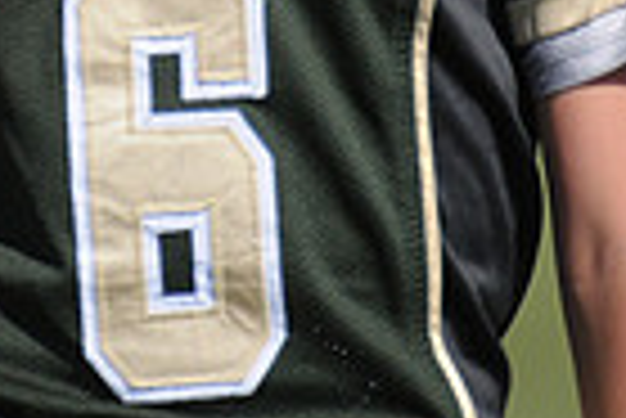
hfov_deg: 0.8
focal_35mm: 2496
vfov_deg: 0.6
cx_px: 158
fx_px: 43447
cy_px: -272
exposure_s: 1/5000
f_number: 4
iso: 640
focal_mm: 400
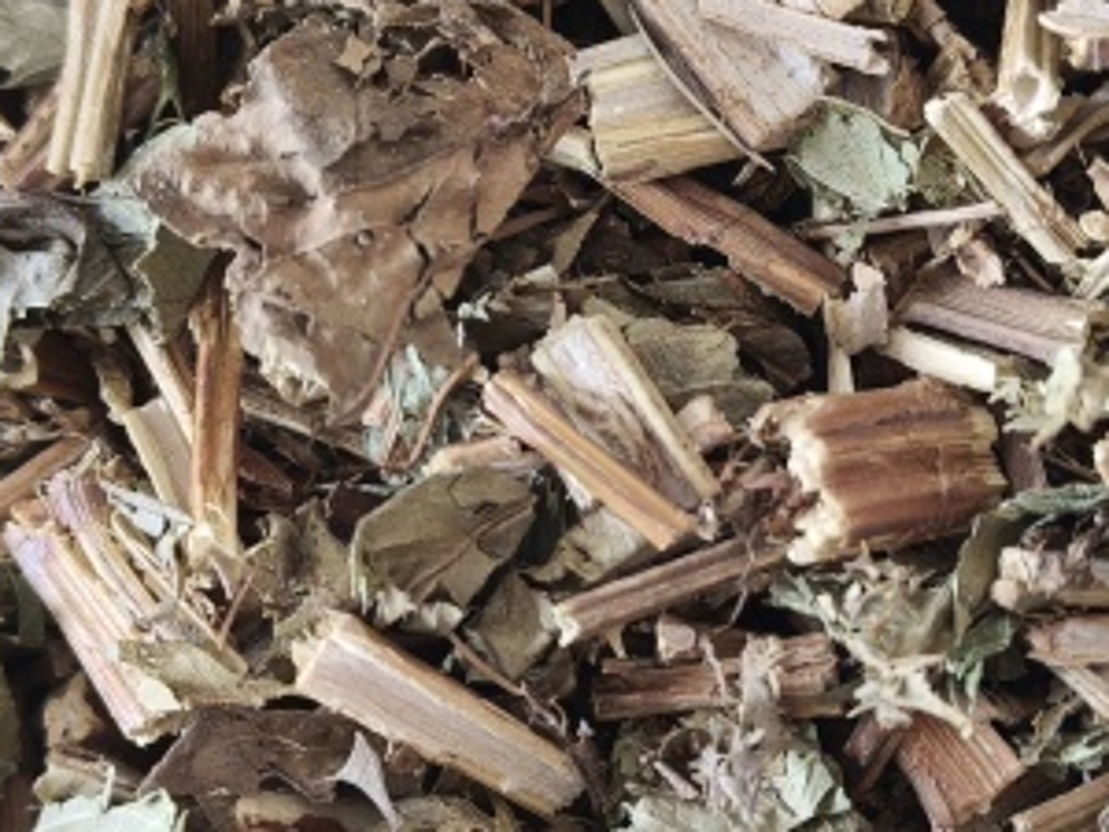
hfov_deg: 30.3
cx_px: 603
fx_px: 2050
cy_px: 455
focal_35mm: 64
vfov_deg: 22.9
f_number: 1.8
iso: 250
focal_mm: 5.59
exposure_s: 1/50.6
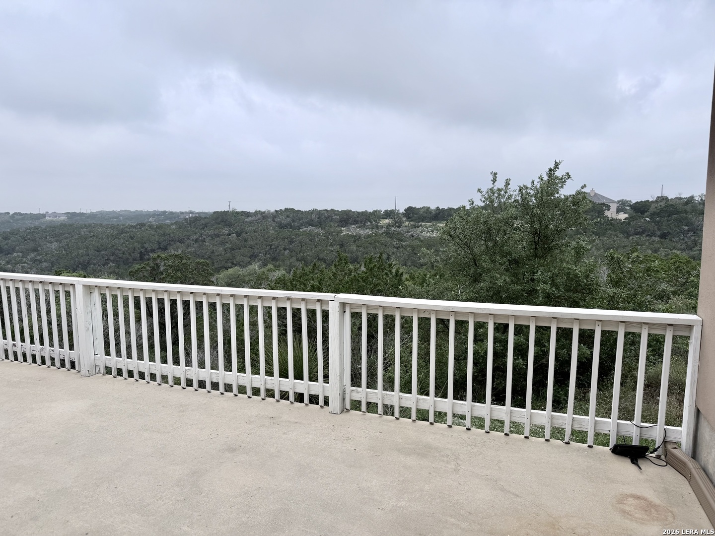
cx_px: 358
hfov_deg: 71.6
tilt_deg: -6.2
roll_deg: -0.2
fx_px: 496
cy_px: 268
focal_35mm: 24
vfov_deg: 56.8
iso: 80
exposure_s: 1/4405
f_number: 1.78
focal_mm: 6.76
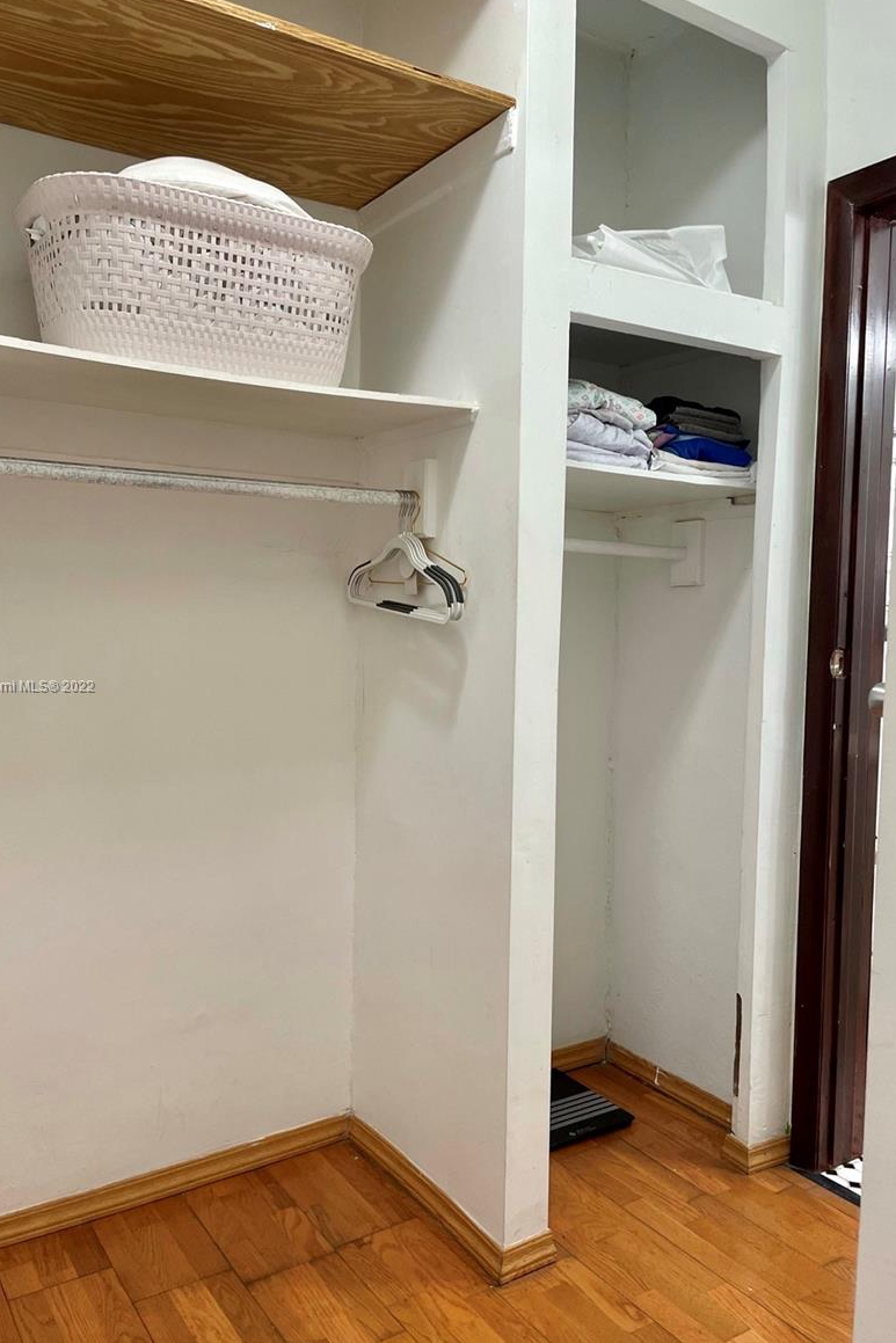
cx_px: 403
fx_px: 1045
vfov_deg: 65.5
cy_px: 687
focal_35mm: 28
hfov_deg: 46.3
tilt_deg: -4.8
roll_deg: -0.3
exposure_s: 1/60
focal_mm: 4.2
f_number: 1.6
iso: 80
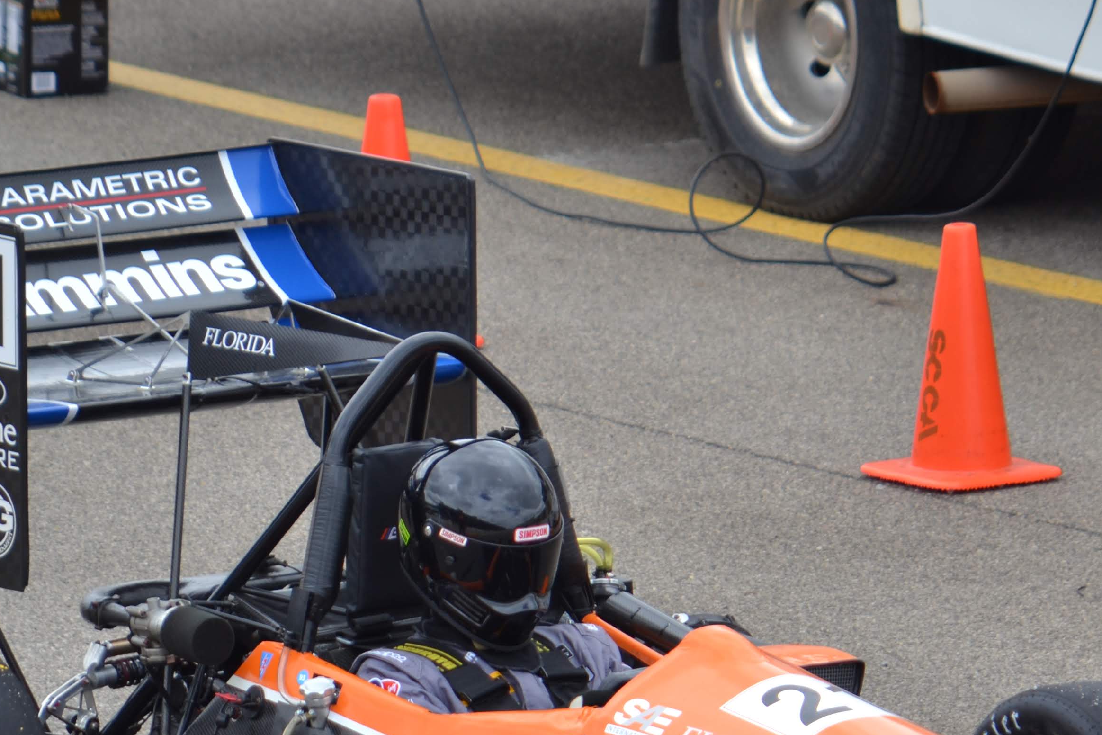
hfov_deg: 2.3
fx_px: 27276
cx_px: 690
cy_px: 699
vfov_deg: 1.5
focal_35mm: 891
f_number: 5.6
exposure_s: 1/200
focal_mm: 300
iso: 100
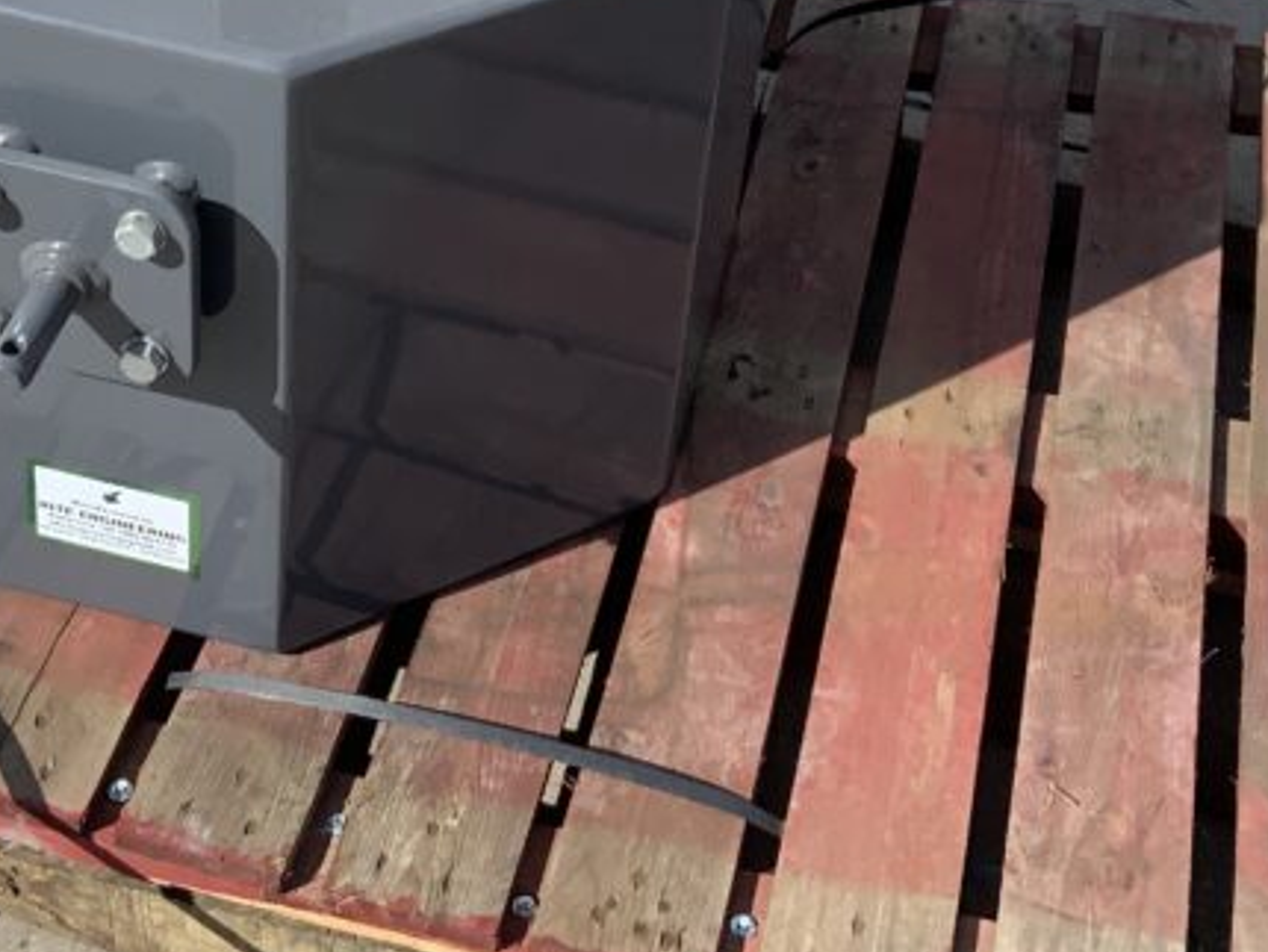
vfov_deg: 20.2
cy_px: -133
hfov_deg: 28.1
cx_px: 531
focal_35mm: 69
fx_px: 2529
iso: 16
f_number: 1.8
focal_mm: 3
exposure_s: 1/1984
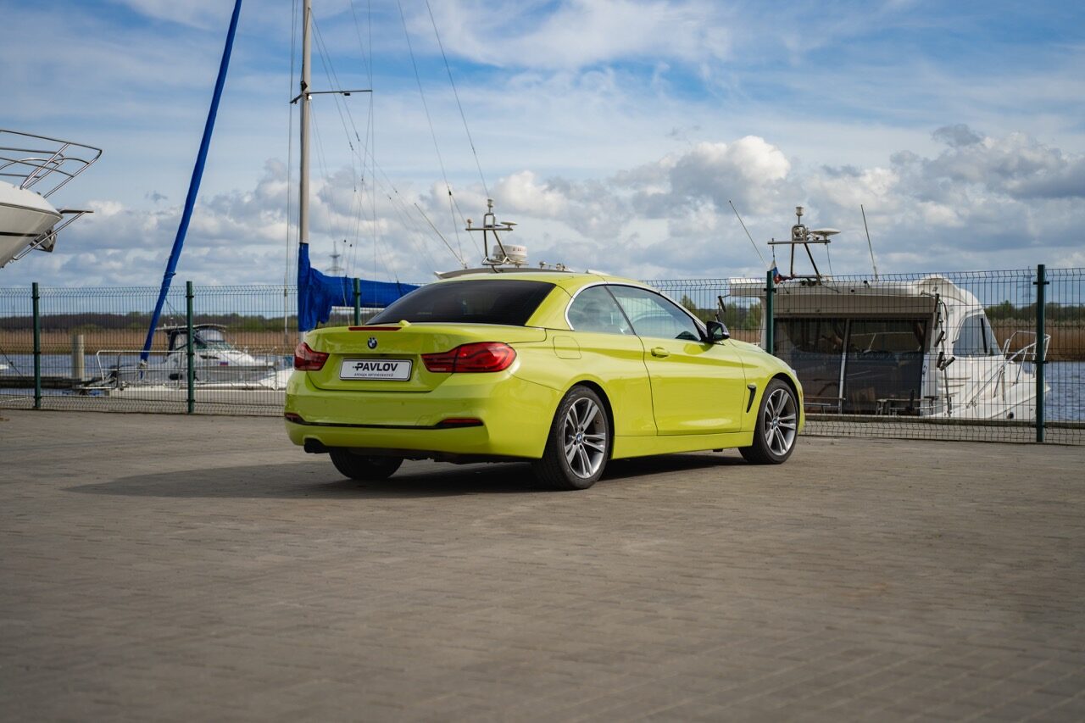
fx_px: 1808
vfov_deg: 22.6
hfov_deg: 33.4
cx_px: 542
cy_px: 362
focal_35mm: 60
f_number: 3.2
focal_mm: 60
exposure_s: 1/1000
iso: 100
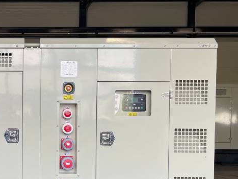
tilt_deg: -2.4
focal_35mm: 57
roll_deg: -0.5
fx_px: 392
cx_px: 10
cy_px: 137
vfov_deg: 25.3
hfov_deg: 31.7
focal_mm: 4.2
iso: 32
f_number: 1.6
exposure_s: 1/113
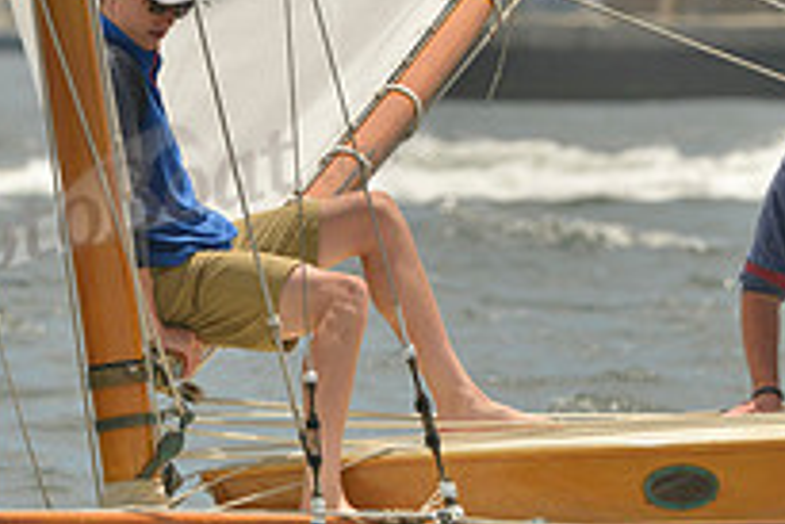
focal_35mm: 962
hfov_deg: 2.1
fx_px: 20991
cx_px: 601
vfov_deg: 1.4
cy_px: 350
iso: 280
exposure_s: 1/1250
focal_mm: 340
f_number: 8
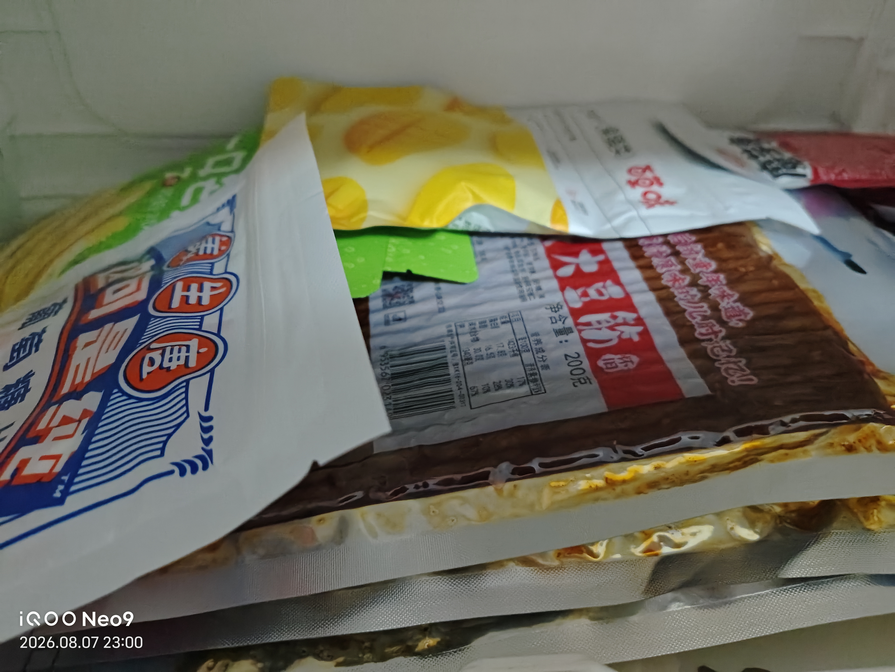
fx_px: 595
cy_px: 336
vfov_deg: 58.9
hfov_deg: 73.9
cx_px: 448
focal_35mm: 23
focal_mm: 5.56
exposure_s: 1/169
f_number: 1.88
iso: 13306
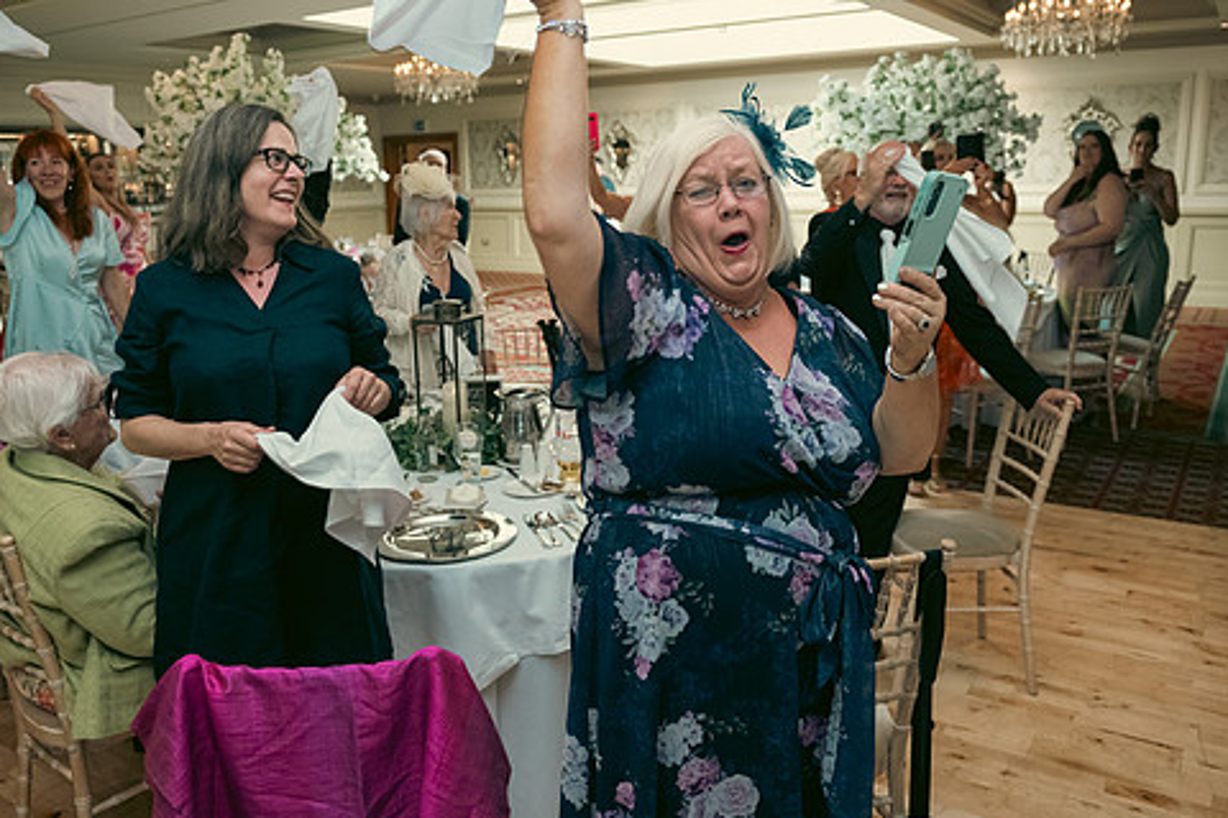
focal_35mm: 29
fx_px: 989
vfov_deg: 45.0
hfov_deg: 63.6
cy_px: 410
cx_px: 581
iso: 800
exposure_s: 1/160
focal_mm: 24
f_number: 3.5
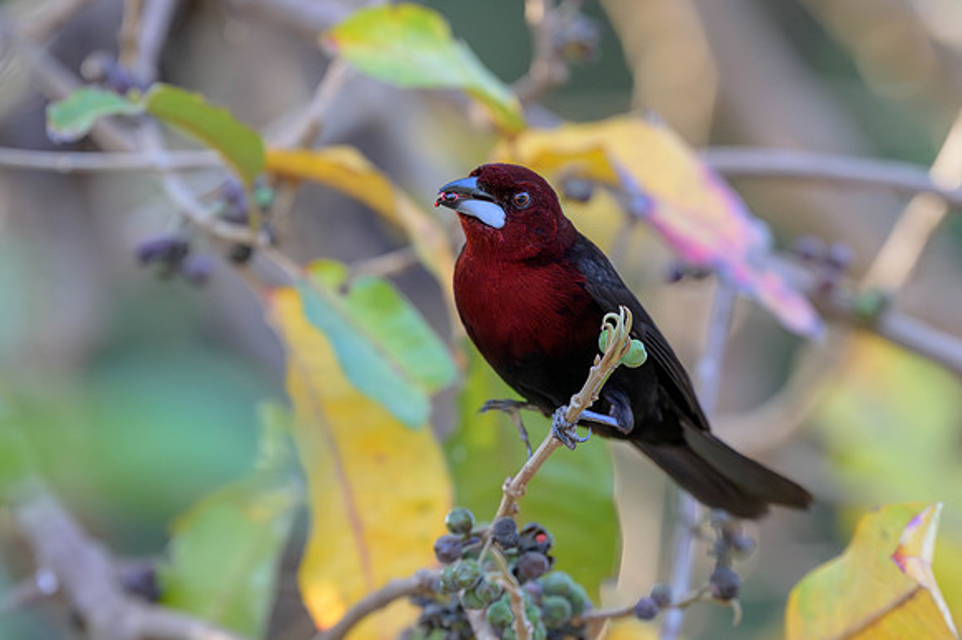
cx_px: 623
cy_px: 349
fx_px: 23476
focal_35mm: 879
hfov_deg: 2.3
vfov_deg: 1.6
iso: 2800
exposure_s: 1/640
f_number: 5.6
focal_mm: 560
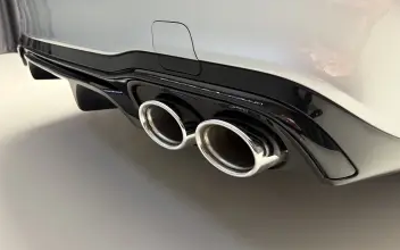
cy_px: 117
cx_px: 200
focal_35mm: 26
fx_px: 283
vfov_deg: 47.6
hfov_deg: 70.4
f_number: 1.78
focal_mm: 6.76
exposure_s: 1/60
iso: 400
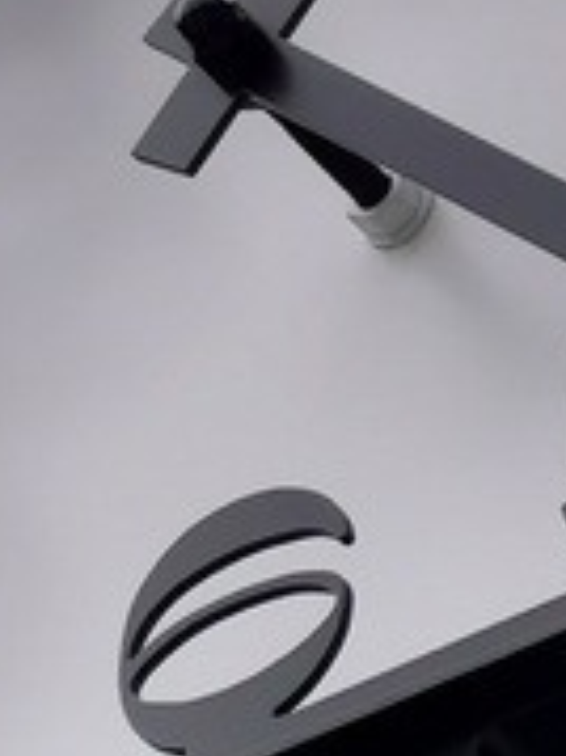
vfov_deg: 6.4
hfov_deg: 4.8
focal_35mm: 312
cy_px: 503
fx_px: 6810
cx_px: 336
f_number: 1.8
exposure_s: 1/129
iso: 50
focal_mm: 5.58
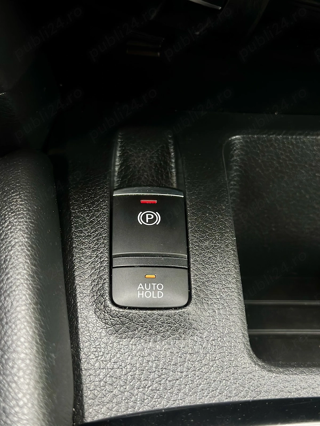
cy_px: 213
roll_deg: -6.8
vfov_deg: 39.7
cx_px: 160
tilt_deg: -41.3
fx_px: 592
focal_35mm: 48
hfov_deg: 30.3
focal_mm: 6.86
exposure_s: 1/125
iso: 100
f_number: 1.78
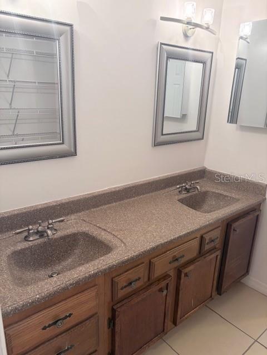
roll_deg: -1.5
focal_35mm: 26
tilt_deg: -17.1
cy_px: 178
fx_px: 267
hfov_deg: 53.1
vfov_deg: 67.3
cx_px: 134
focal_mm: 5.96
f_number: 1.6
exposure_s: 1/60
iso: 125
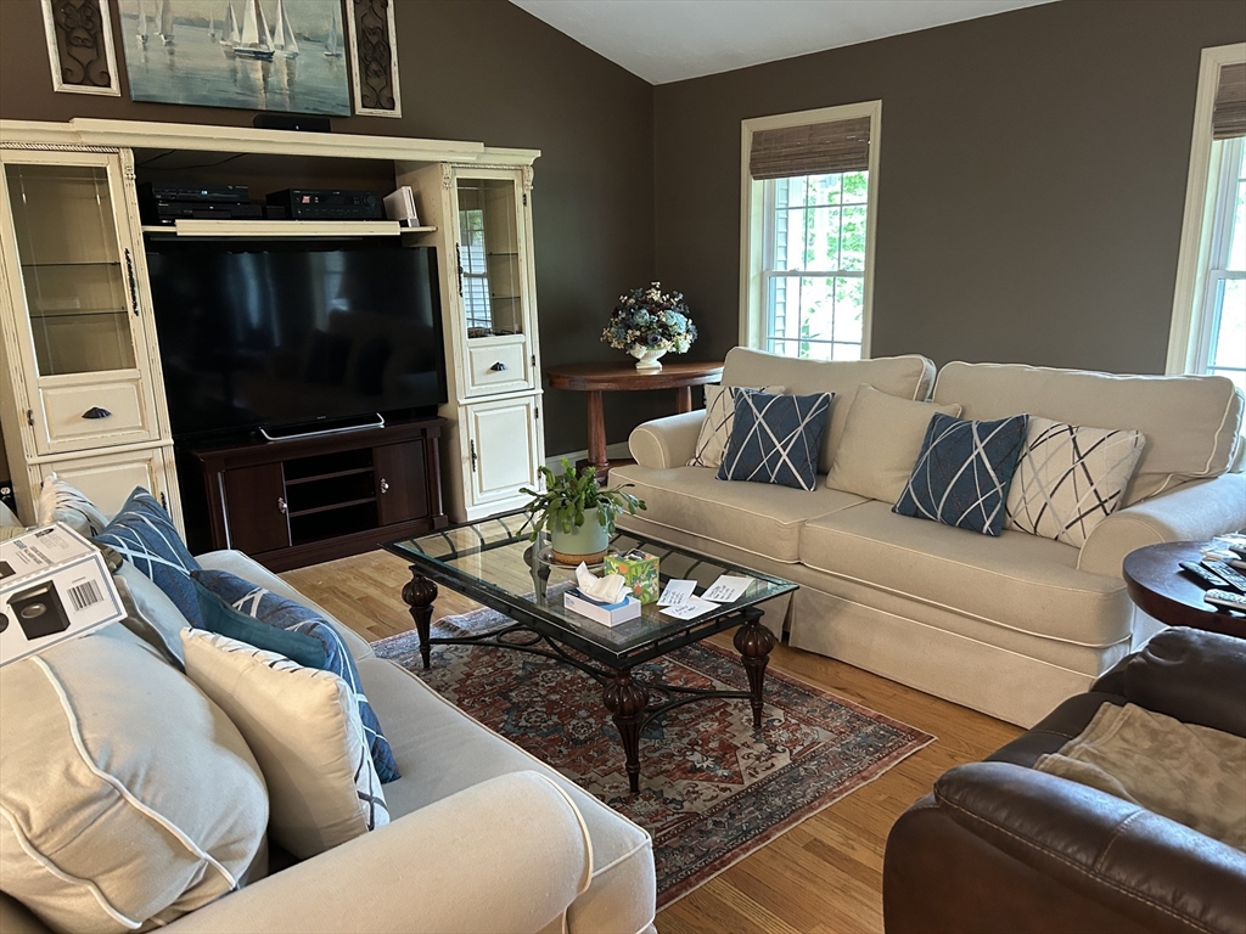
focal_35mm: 26
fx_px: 936
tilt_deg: -14.6
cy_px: 467
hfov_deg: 67.3
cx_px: 623
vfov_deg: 53.1
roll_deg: +2.1
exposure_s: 1/60
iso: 320
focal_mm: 5.7
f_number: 1.5
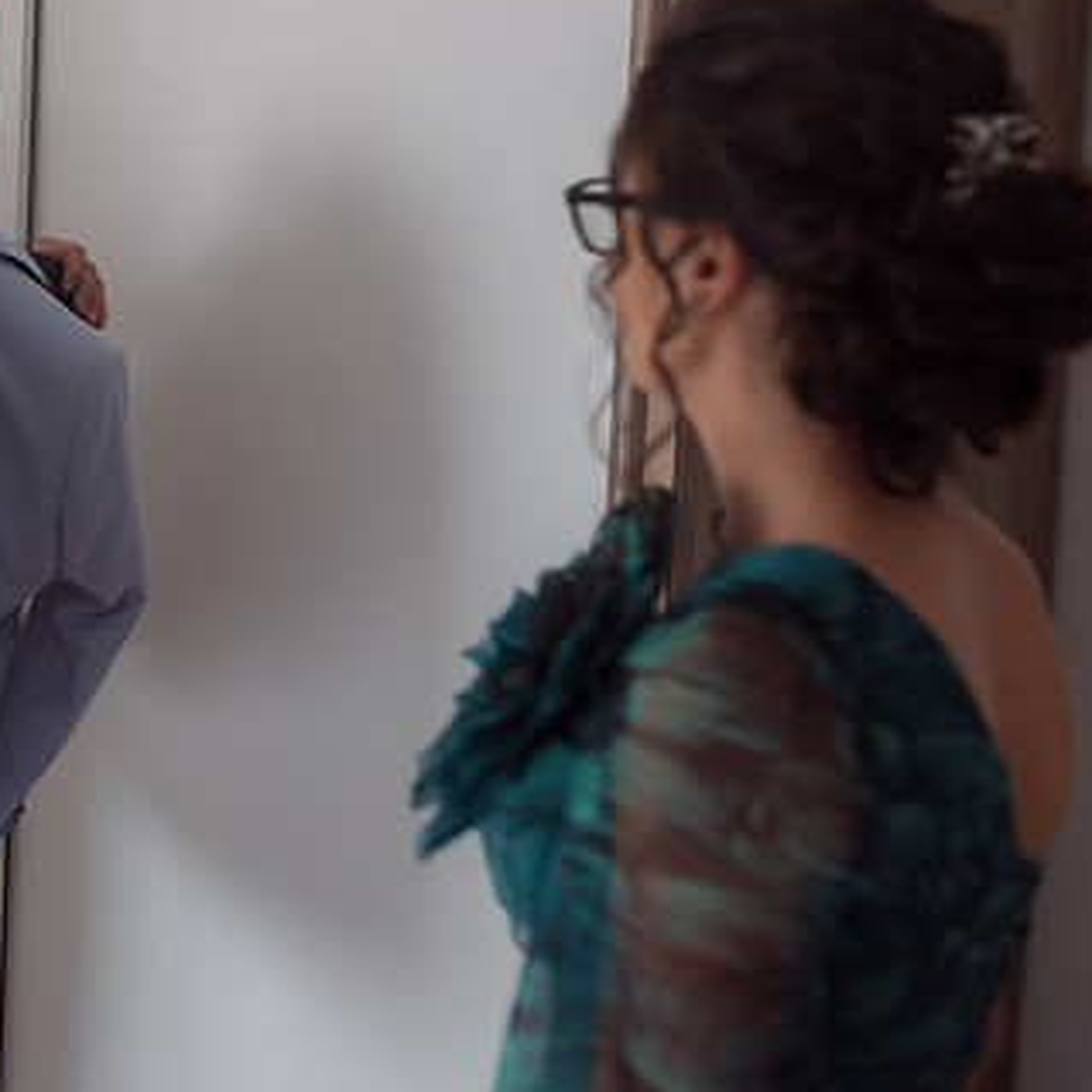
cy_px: 259
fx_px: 2498
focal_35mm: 70
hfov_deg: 23.5
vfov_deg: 24.4
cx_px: -37
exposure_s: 1/250
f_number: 2.8
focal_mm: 35
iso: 250
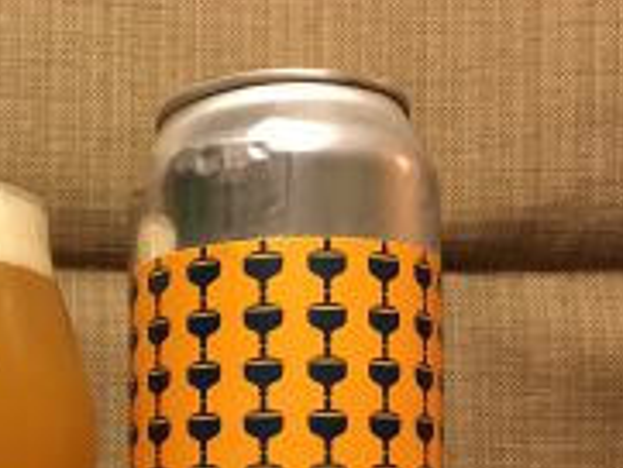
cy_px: 475
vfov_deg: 22.1
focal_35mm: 64
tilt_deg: +2.0
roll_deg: -1.3
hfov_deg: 29.0
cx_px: 55
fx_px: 1153
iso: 200
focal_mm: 4.15
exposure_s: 1/25
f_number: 2.2
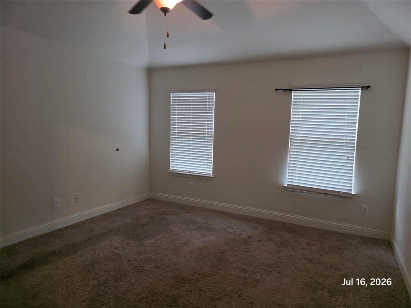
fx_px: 273
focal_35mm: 23
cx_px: 206
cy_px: 154
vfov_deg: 58.9
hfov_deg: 73.9
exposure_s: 1/120
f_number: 1.7
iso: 1000
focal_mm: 6.3
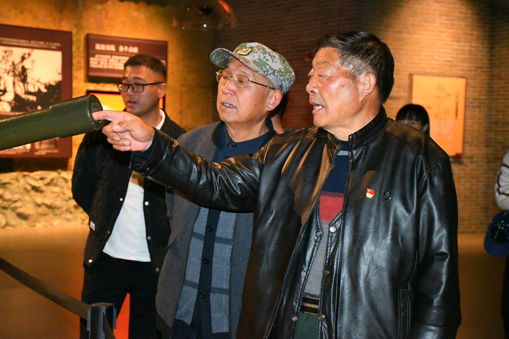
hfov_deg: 30.1
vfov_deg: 20.3
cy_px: 170
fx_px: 947
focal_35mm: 67
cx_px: 254
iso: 20000
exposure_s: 1/250
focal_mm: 45
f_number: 4.5
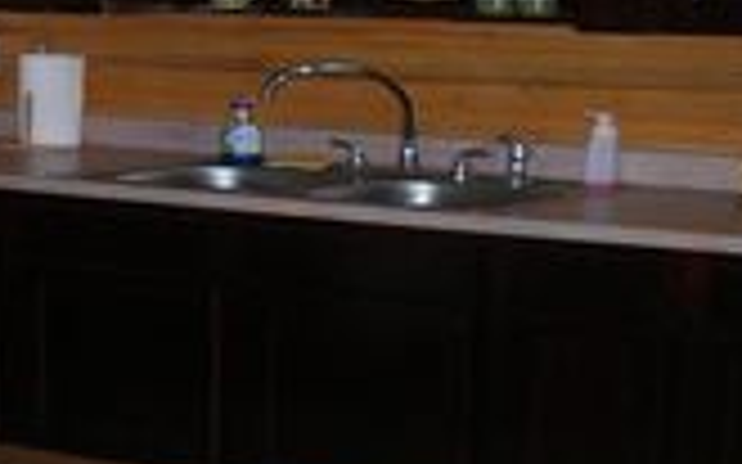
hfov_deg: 23.0
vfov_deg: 14.4
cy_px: 63
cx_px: 297
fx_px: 1819
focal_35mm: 90
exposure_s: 1/60.1
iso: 200
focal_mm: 6.3
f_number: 3.2
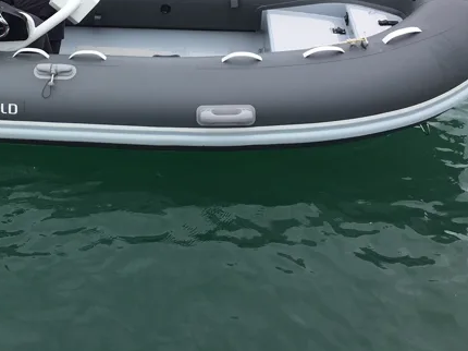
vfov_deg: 26.1
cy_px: 29
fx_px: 730
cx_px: 97
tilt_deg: -24.5
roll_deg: -0.4
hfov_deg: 34.5
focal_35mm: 54
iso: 25
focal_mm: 4.15
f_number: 2.2
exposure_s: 1/574
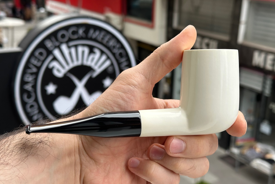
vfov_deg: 26.5
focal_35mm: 51
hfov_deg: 38.9
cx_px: 140
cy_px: 99
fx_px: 390
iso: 64
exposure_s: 1/919
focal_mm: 6.86
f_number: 1.78
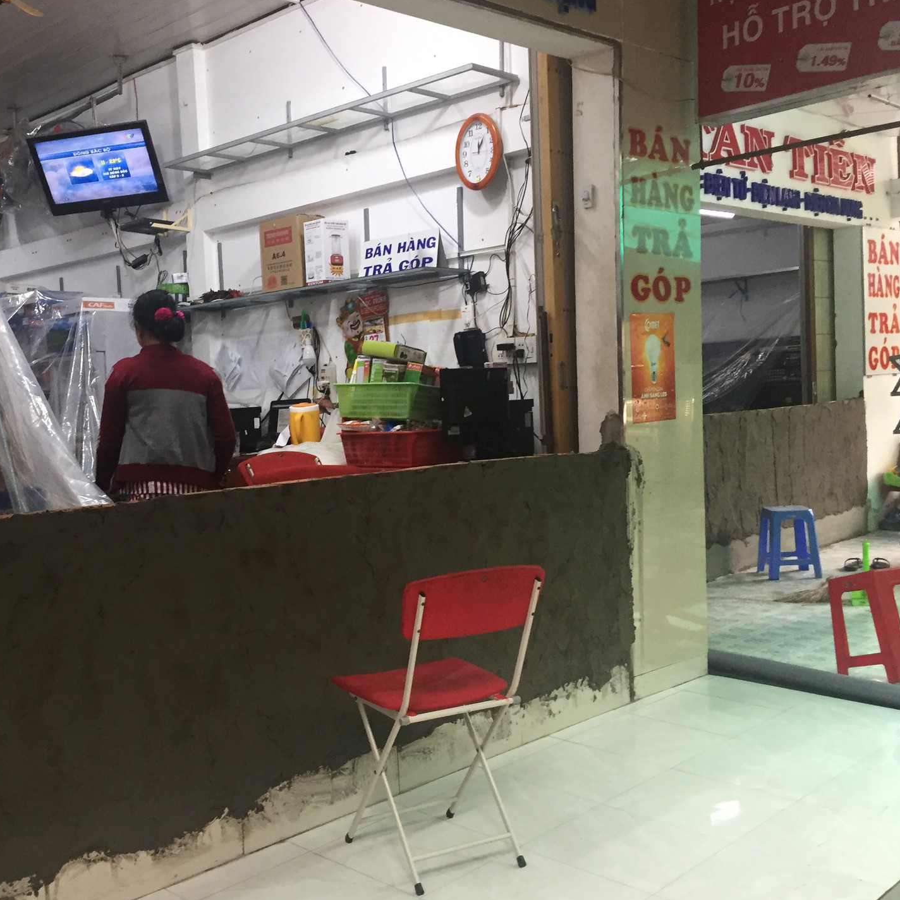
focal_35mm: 36
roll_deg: +0.0
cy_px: 461
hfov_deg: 45.4
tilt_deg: -2.9
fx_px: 1059
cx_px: 311
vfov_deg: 46.0
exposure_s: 1/33
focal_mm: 4.15
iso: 80
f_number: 2.2
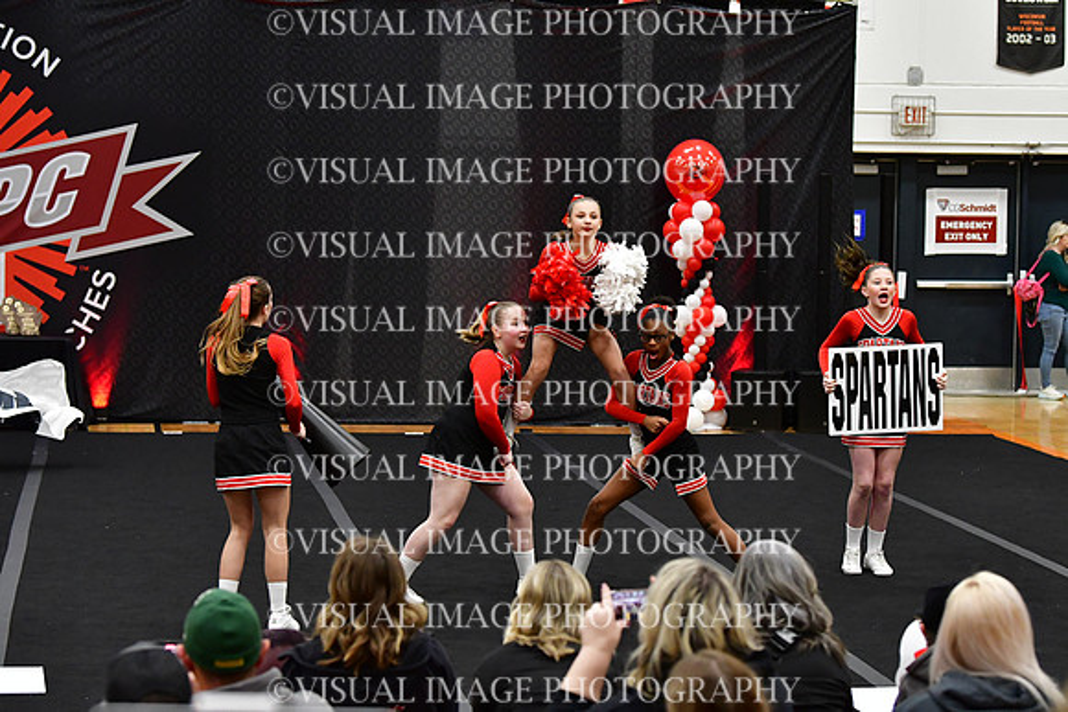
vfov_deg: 13.0
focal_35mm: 105
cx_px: 534
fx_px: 3116
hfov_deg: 19.5
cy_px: 356
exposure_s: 1/500
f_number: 3.5
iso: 4000
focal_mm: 70
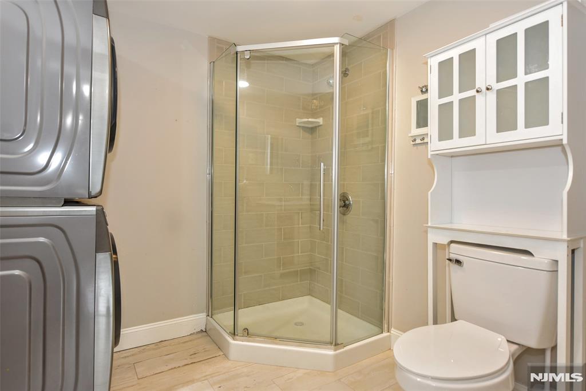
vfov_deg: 61.9
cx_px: 293
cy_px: 196
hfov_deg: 84.0
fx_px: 326
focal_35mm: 20
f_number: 3.5
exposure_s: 1/60
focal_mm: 20
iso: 800
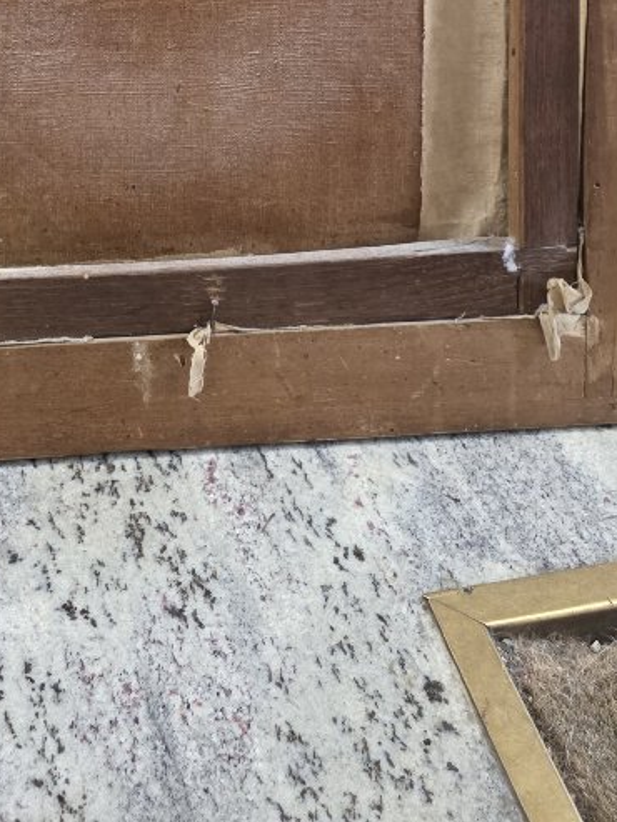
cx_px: 170
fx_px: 1330
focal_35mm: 56
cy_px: -177
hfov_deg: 25.9
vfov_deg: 29.3
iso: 640
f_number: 1.7
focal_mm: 6.3
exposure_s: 1/100
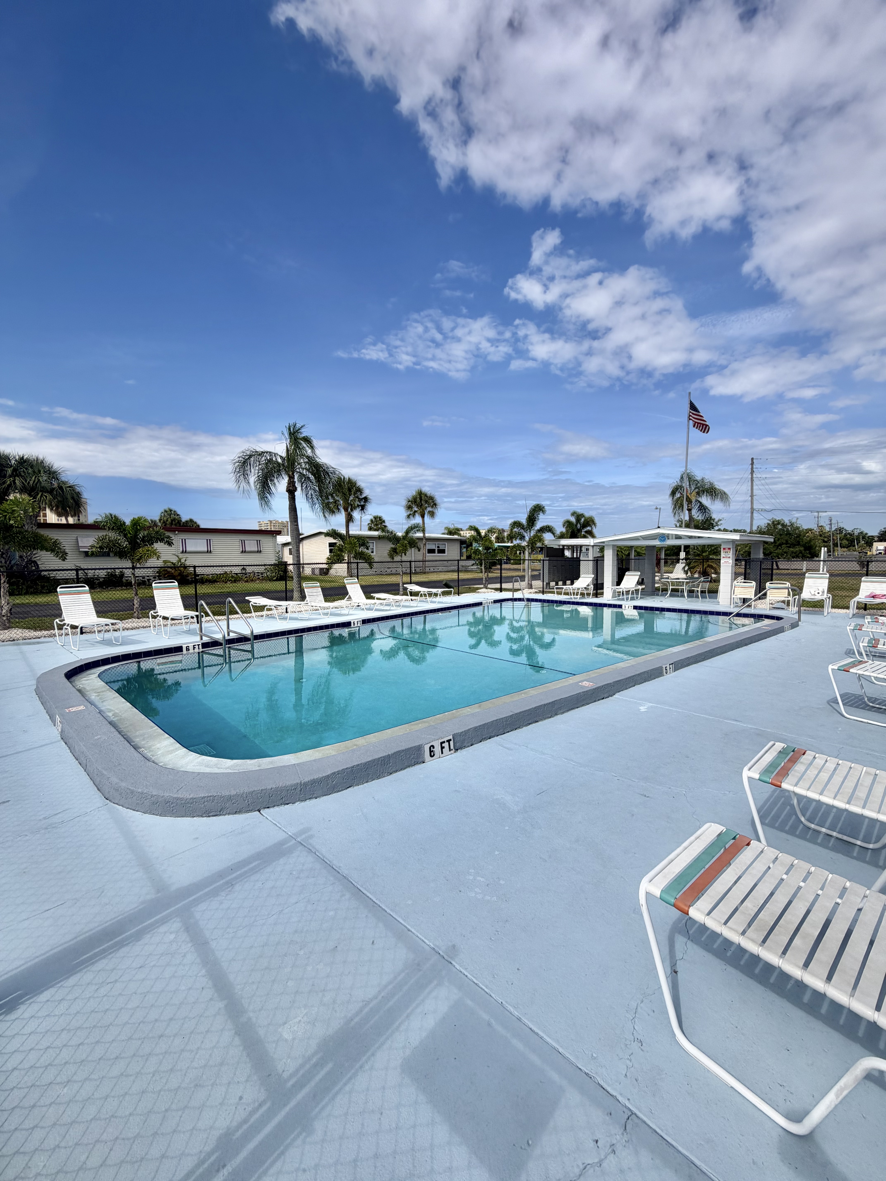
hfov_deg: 85.7
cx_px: 443
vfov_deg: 102.1
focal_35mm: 14
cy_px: 590
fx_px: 478
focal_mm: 2.22
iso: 20
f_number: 2.2
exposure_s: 1/1189
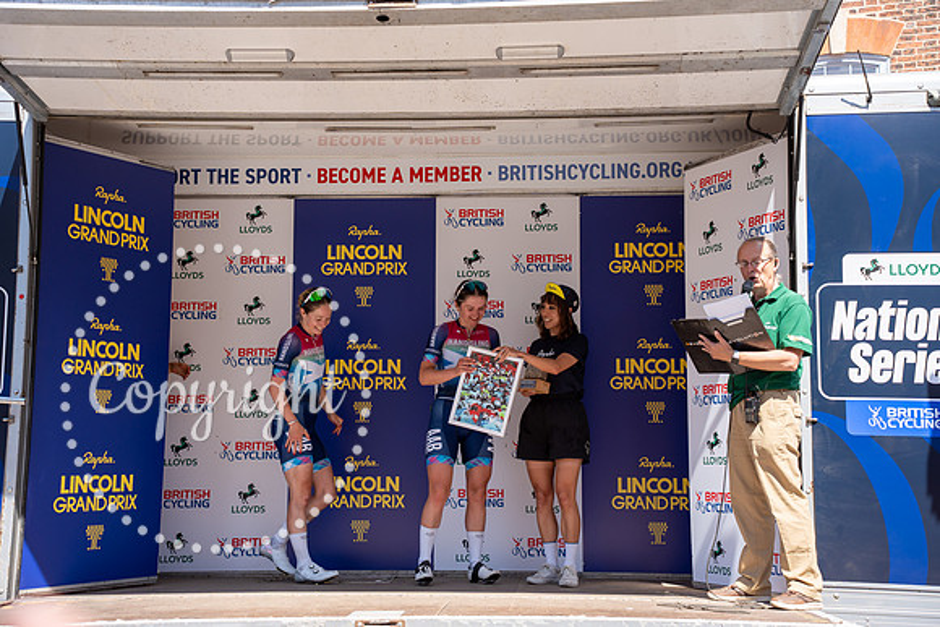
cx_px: 470
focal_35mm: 52
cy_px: 314
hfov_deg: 38.2
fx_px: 1358
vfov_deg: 26.0
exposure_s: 1/800
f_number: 4
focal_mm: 52
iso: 100
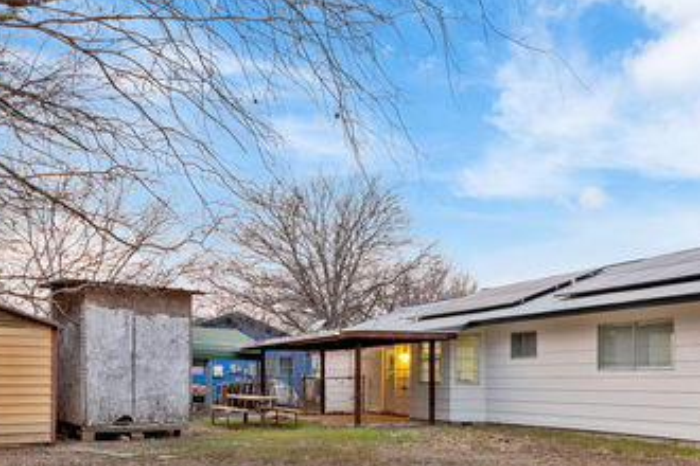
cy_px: 444
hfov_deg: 57.9
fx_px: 622
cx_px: 443
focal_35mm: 32
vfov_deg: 37.6
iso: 200
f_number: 9
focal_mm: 11
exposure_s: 1/4
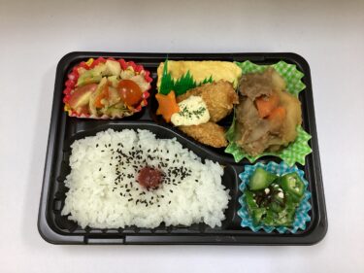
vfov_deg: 45.4
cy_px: 136
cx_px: 182
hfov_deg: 58.4
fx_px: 326
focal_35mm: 31
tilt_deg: -72.8
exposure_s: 1/60
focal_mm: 3.3
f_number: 2.4
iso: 125
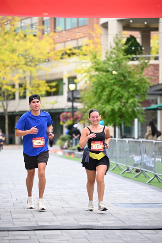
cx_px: 81
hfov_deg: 11.4
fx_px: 809
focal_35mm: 120
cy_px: 122
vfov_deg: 17.1
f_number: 2.8
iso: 640
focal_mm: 120
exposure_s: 1/1600
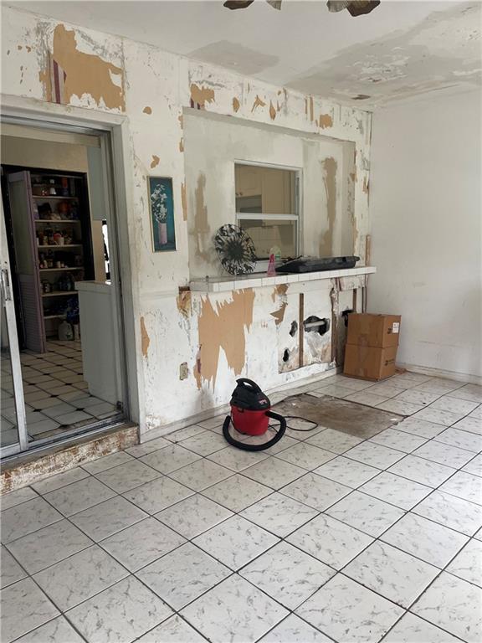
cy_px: 322
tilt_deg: -9.1
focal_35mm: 26
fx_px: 483
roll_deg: +1.4
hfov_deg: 53.1
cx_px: 241
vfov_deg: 67.3
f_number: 1.6
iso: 125
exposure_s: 1/116
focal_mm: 5.1
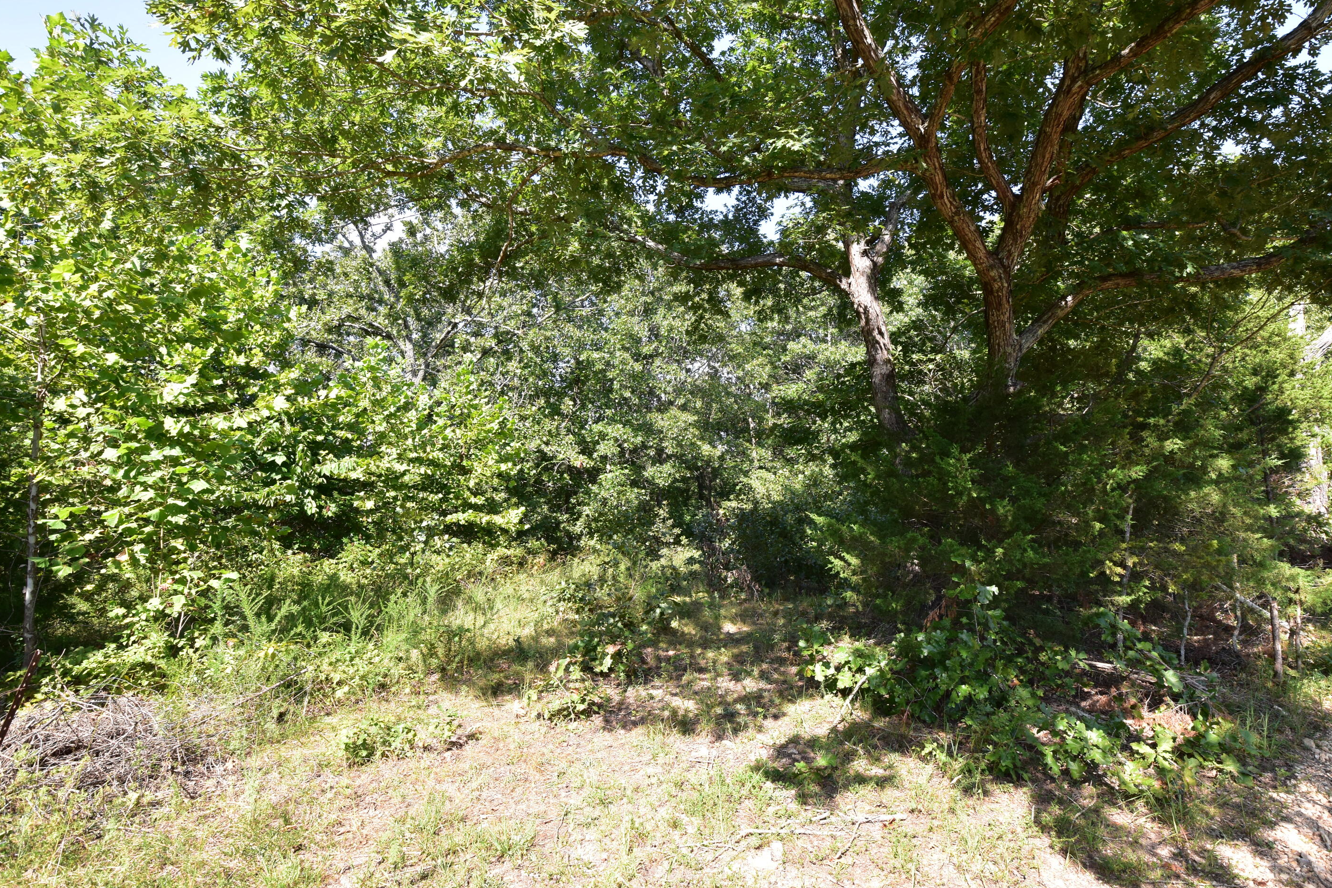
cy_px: 434
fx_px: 592
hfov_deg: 96.7
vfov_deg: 73.7
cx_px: 697
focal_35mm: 16
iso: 400
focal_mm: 10
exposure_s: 1/160
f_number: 9
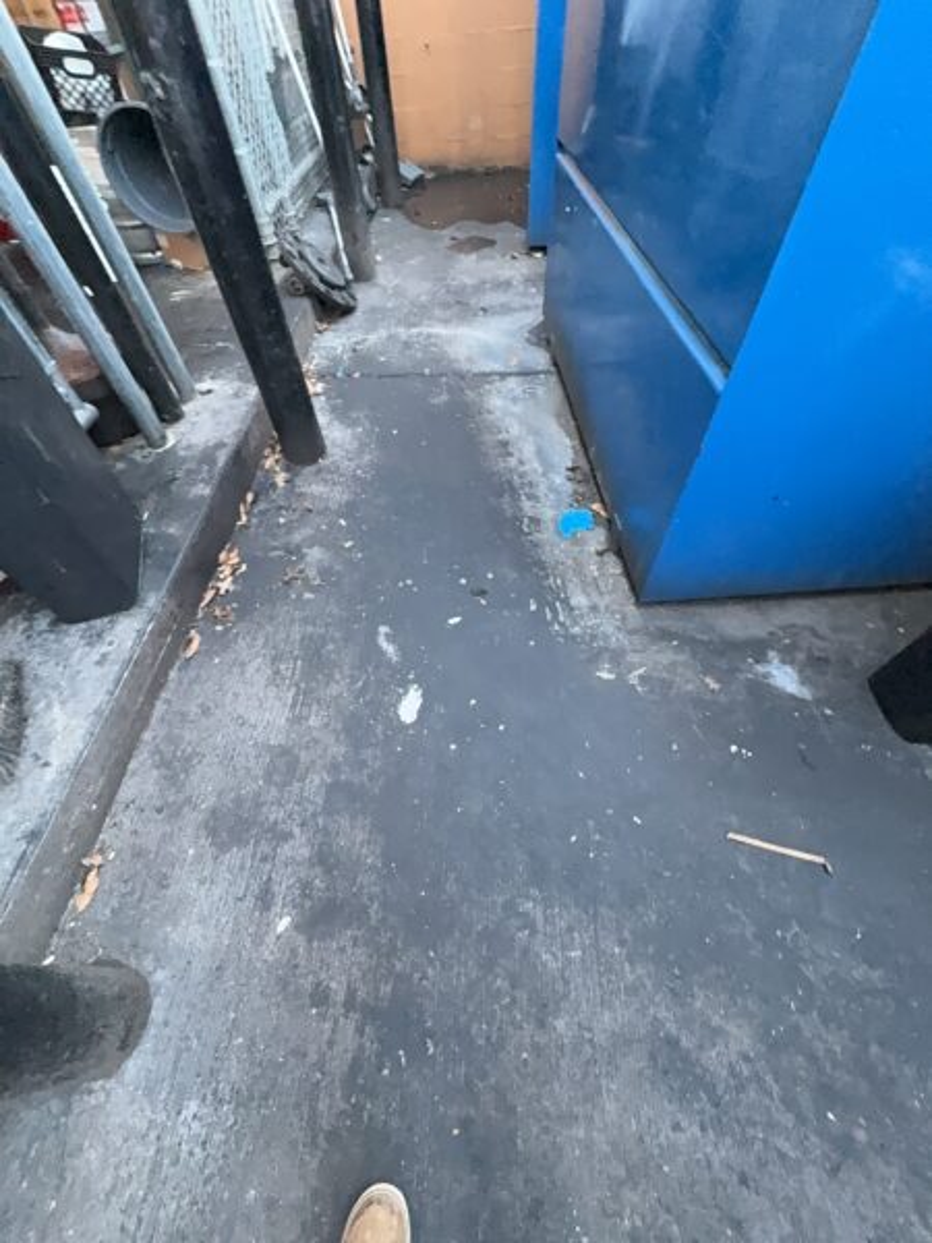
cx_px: 466
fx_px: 503
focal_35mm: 14
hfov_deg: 85.7
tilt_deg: -53.8
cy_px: 622
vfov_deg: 102.1
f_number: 2.2
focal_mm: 2.22
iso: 640
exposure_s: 1/61
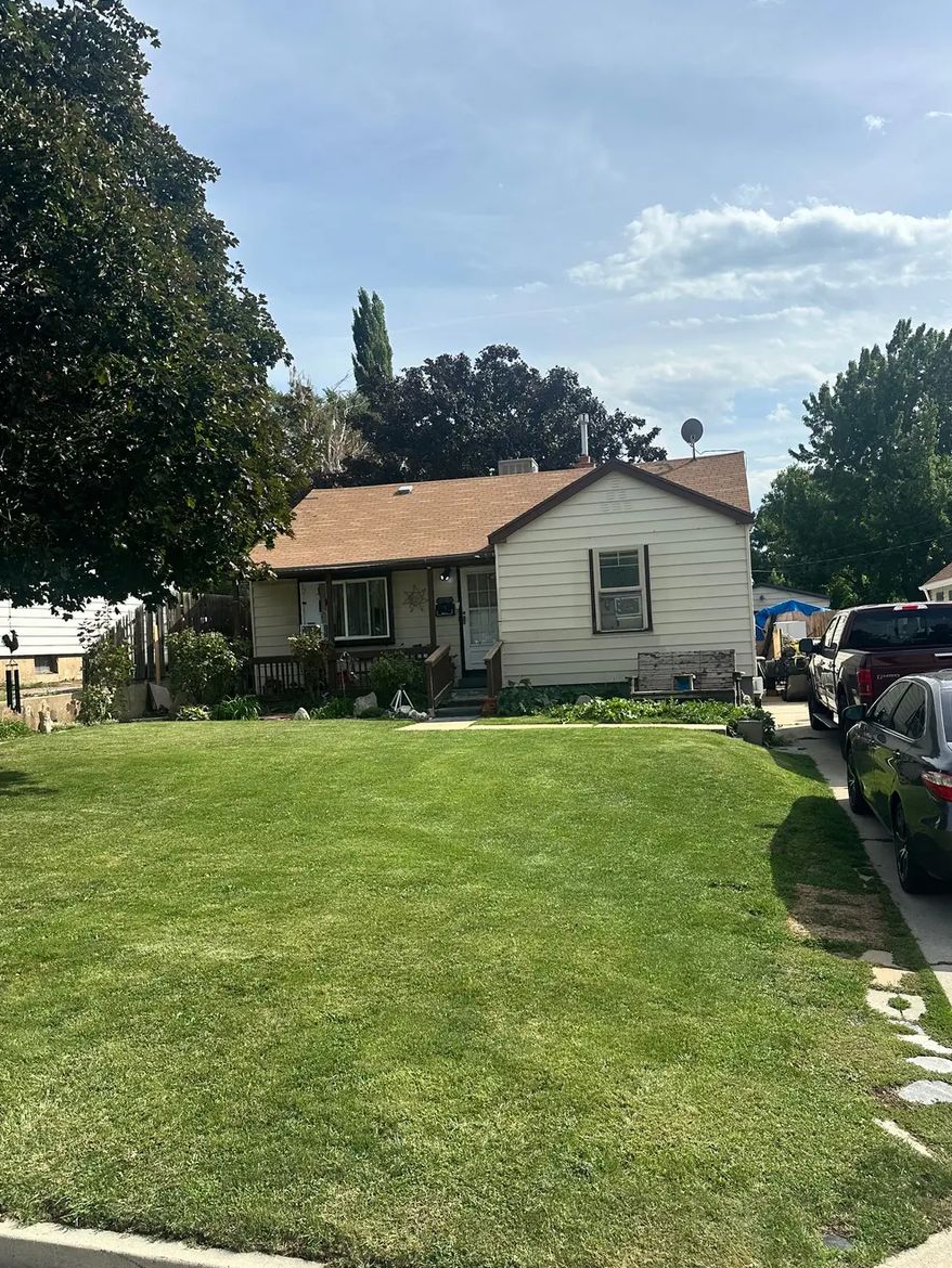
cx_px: 510
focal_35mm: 28
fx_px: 1026
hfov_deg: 49.7
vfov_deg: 63.4
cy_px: 644
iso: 80
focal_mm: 6.86
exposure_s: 1/6623
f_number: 1.78
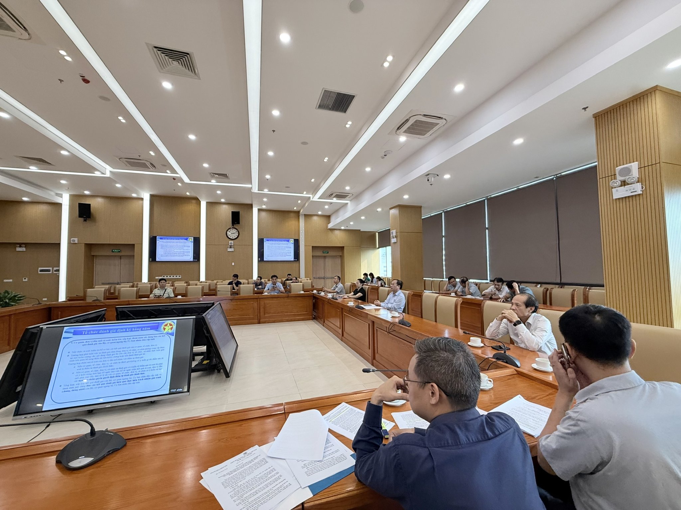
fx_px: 275
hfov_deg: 102.1
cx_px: 340
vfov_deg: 85.7
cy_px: 255
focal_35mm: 14
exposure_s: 1/120
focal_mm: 2.22
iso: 160
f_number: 2.2
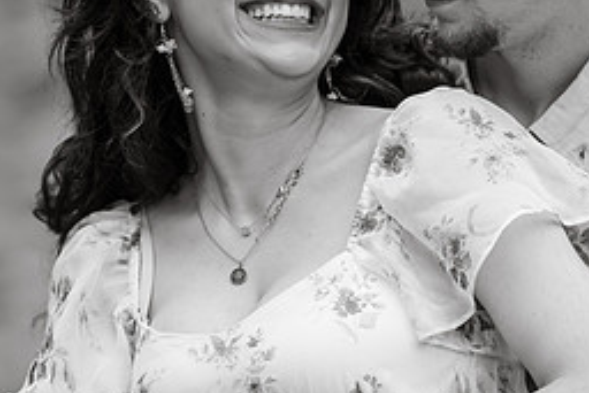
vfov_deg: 3.6
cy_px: 77
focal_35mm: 387
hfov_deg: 5.3
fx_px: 6335
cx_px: 276
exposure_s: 1/250
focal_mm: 171
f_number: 3.5
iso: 320
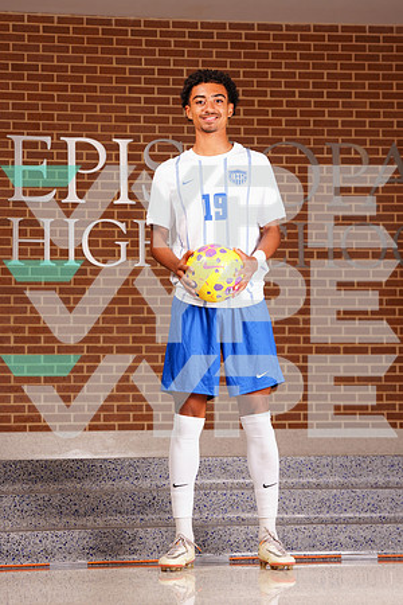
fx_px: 1595
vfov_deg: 21.5
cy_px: 302
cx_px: 202
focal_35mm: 95
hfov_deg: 14.4
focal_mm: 95
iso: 320
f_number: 8
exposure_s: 1/200
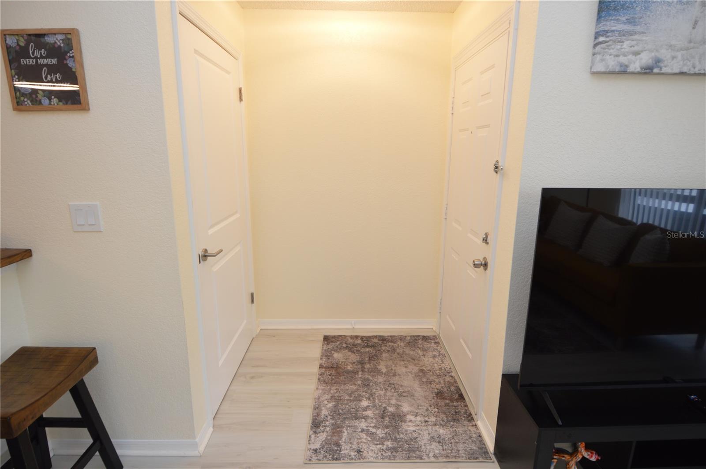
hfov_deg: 90.1
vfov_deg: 67.3
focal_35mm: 18
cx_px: 353
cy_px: 234
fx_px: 353
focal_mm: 12
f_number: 4
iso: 400
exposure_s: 1/60
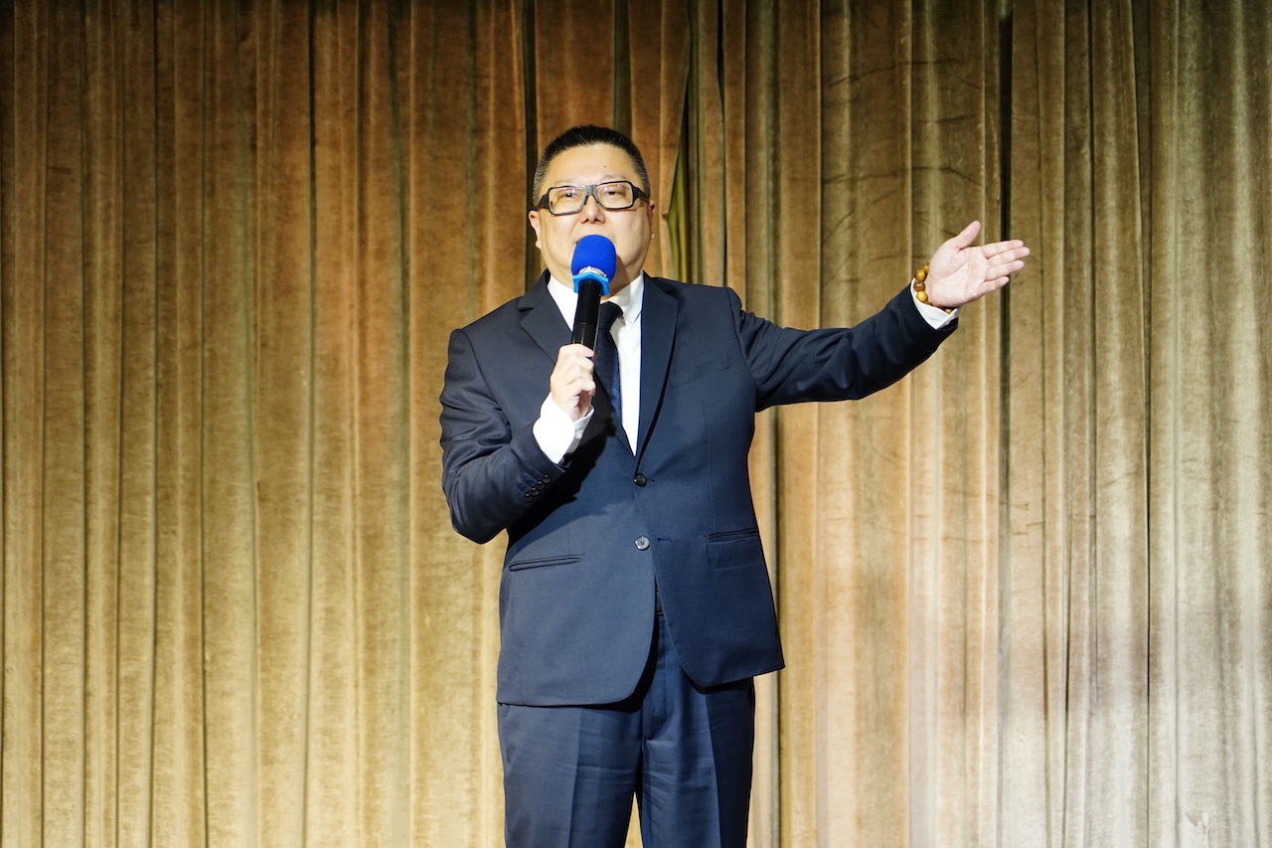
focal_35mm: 105
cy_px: 424
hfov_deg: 19.5
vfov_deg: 13.0
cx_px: 636
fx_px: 3709
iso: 3200
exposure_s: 1/160
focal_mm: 105
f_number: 4
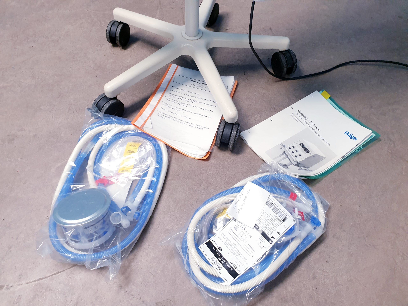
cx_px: 204
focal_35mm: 26
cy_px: 153
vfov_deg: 53.1
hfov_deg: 67.3
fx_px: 306
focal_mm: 4.3
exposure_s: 1/50
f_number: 2.4
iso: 160
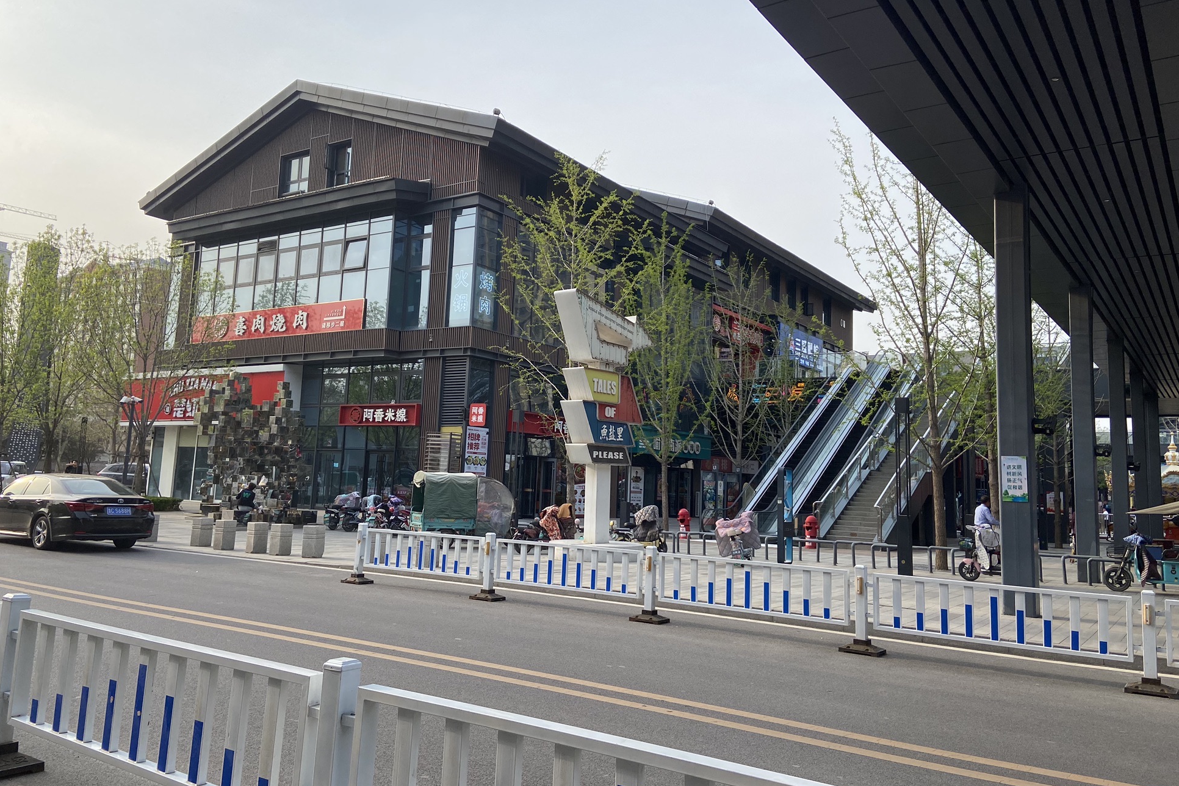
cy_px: 369
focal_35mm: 28
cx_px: 579
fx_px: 917
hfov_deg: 65.5
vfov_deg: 46.4
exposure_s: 1/1543
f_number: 1.8
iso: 32
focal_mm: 4.25
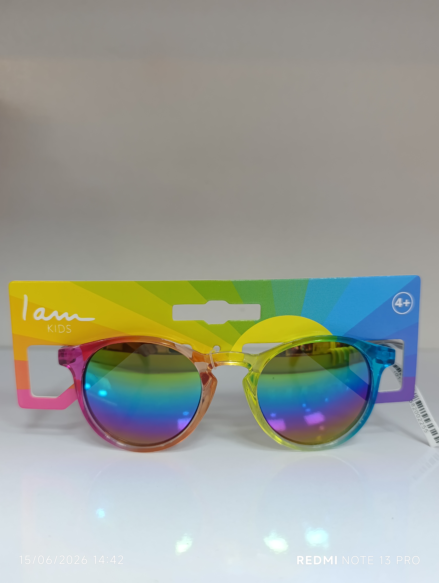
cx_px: 220
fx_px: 388
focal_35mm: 23
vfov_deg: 73.8
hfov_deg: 59.0
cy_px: 292
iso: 250
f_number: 1.6
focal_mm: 6.14
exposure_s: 1/100
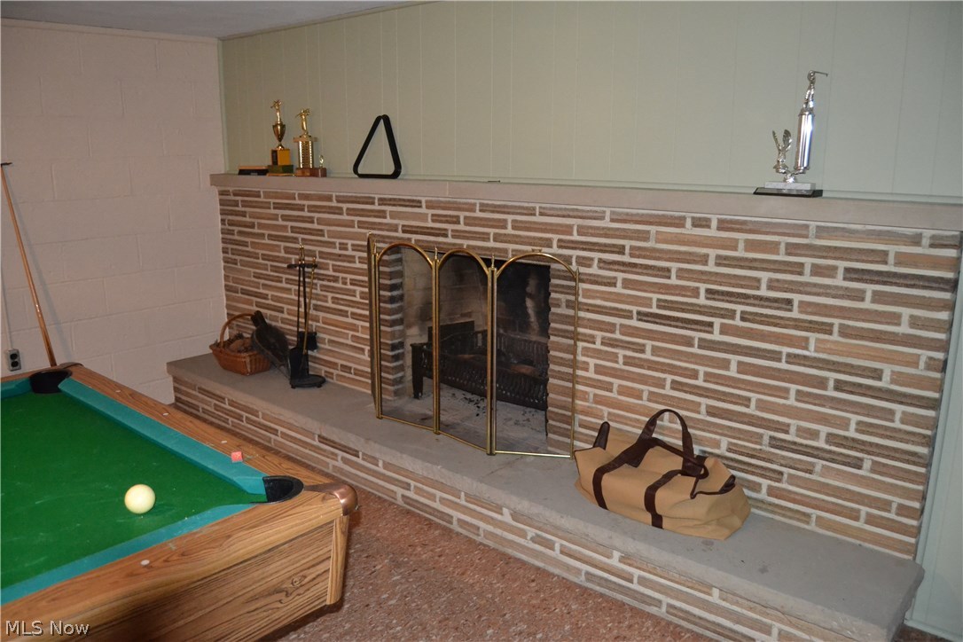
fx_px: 722
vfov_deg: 47.9
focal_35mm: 27
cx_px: 482
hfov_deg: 67.4
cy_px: 321
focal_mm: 18
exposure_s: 1/60
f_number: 3.5
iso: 3200
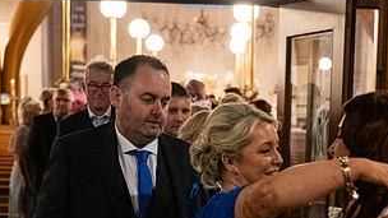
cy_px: 229
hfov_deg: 22.1
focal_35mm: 96
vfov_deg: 12.4
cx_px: 277
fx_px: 988
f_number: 3.5
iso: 2500
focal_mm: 48
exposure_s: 1/160
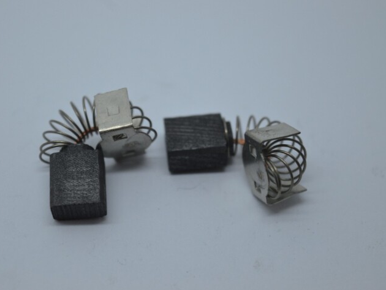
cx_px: 175
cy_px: 146
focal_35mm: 91
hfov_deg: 21.6
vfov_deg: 16.3
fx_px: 1010
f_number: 5.6
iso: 320
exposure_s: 1/125
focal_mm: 55
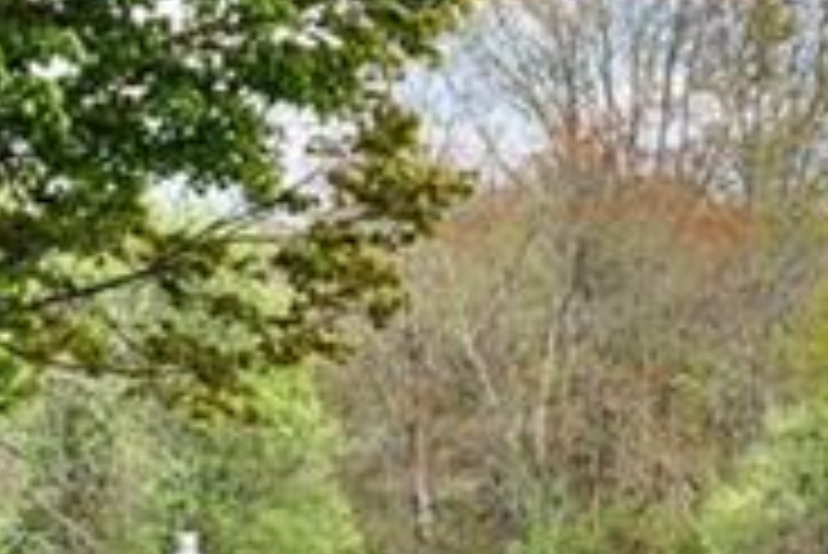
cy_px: 387
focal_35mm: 89
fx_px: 2049
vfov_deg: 15.3
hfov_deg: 22.5
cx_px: 166
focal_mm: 16
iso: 800
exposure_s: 1/400
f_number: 8
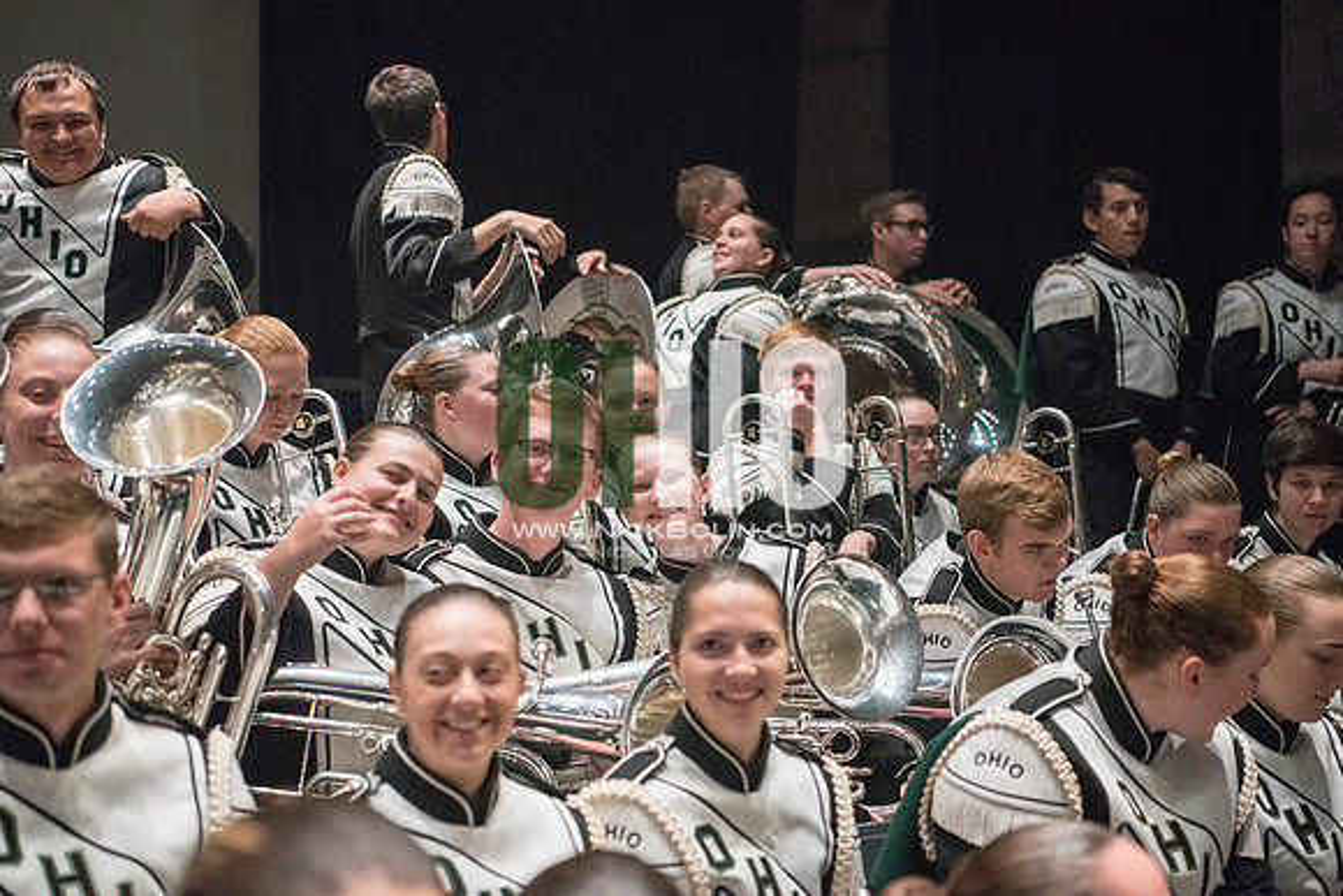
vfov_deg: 19.5
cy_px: 448
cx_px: 672
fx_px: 2612
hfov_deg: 28.8
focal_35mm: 70
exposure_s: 1/400
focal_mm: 70
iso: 4000
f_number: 2.8
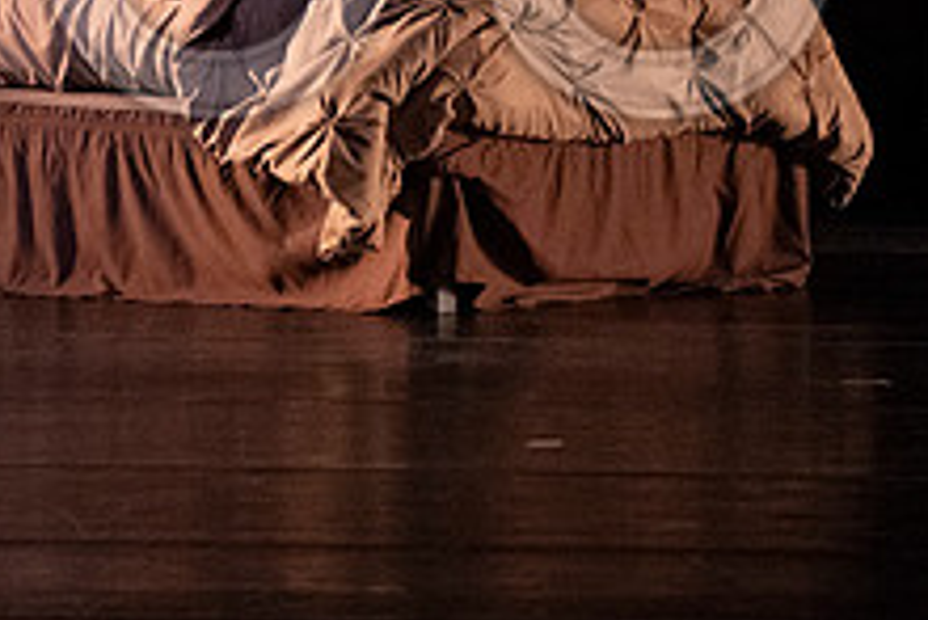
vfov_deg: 1.4
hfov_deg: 2.1
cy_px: -65
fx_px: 25381
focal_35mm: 984
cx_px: 186
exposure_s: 1/400
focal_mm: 373
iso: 20000
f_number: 5.6
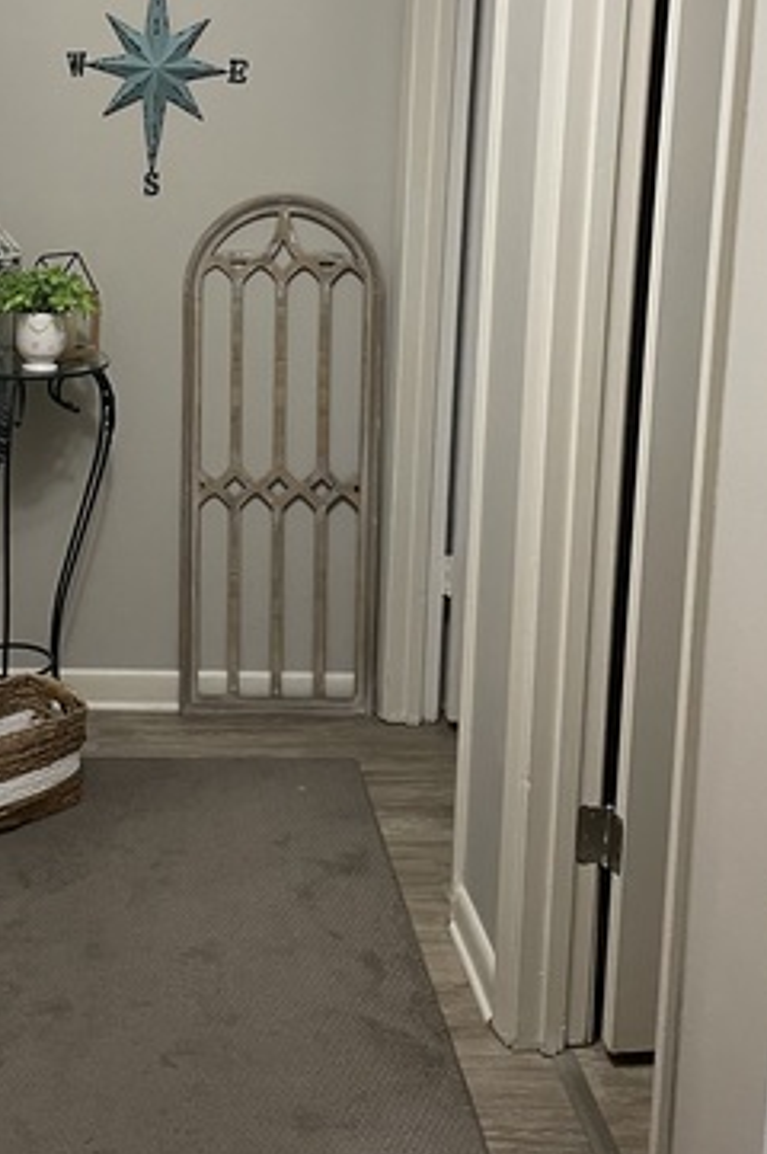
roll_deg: -0.4
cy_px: 292
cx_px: 182
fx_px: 1601
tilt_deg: -9.3
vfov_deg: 38.6
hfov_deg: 26.6
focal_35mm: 50
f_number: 1.6
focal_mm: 4.2
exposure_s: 1/60
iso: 160
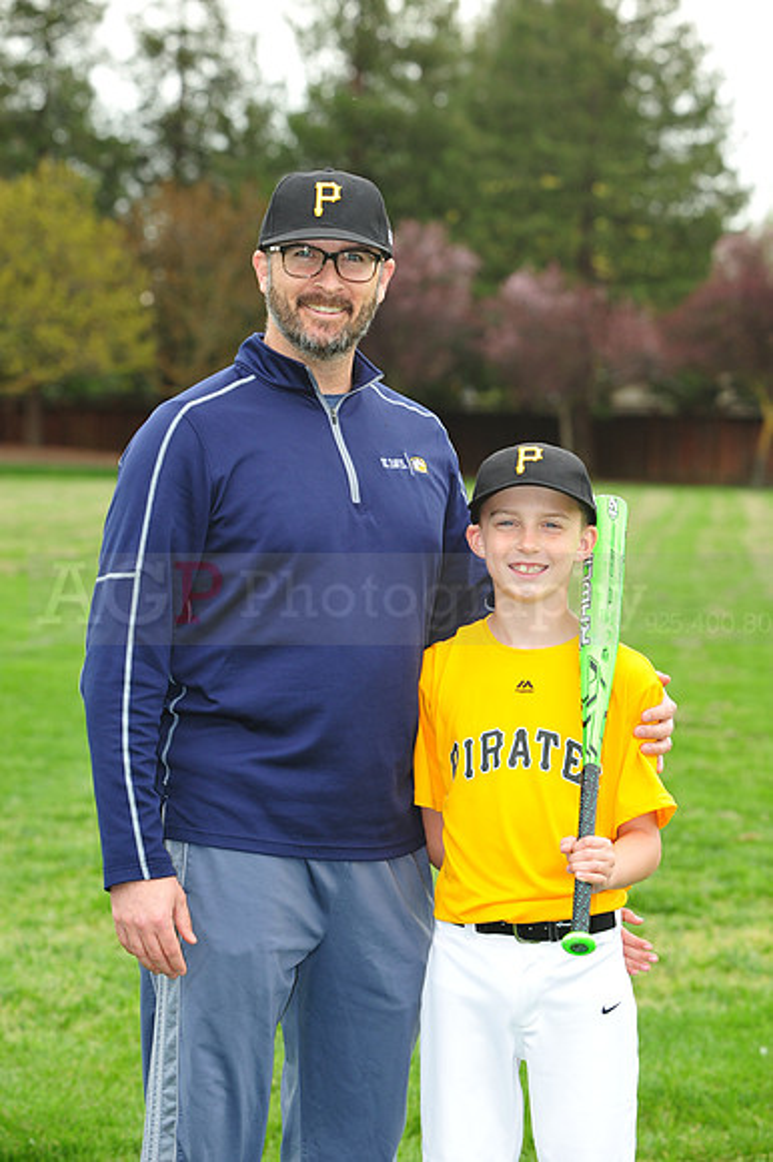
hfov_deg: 11.4
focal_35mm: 120
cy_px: 581
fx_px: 3869
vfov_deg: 17.1
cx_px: 386
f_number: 7.1
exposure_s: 1/200
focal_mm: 120
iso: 400
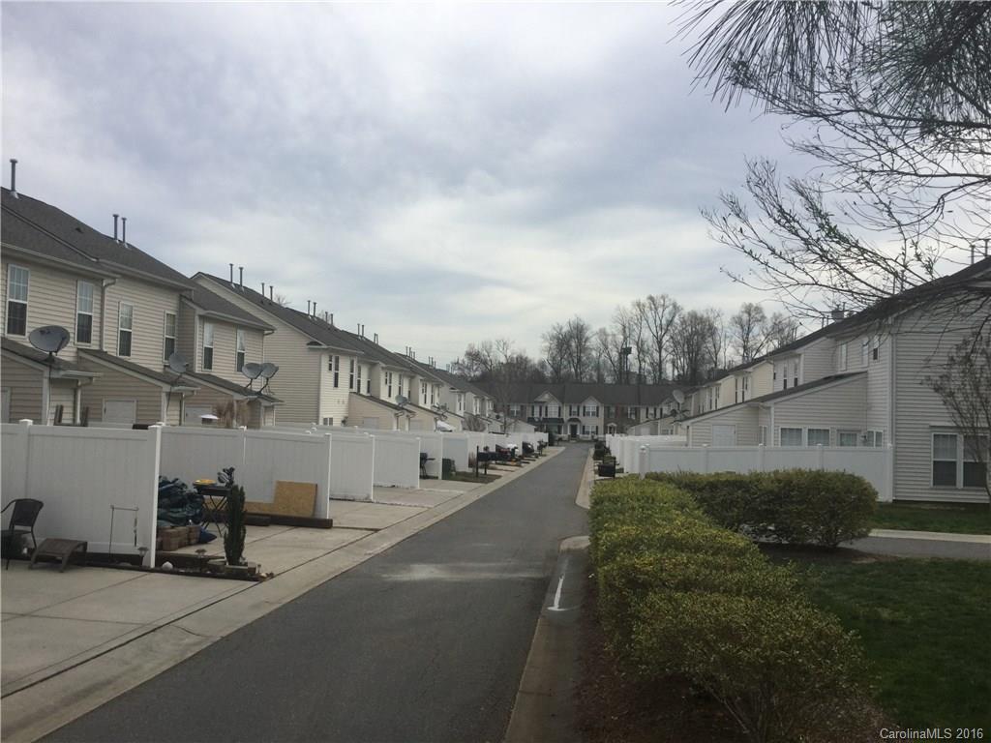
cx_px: 496
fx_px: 887
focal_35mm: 31
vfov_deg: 45.4
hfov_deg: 58.4
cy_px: 372
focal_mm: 3.3
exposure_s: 1/1431
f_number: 2.4
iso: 25
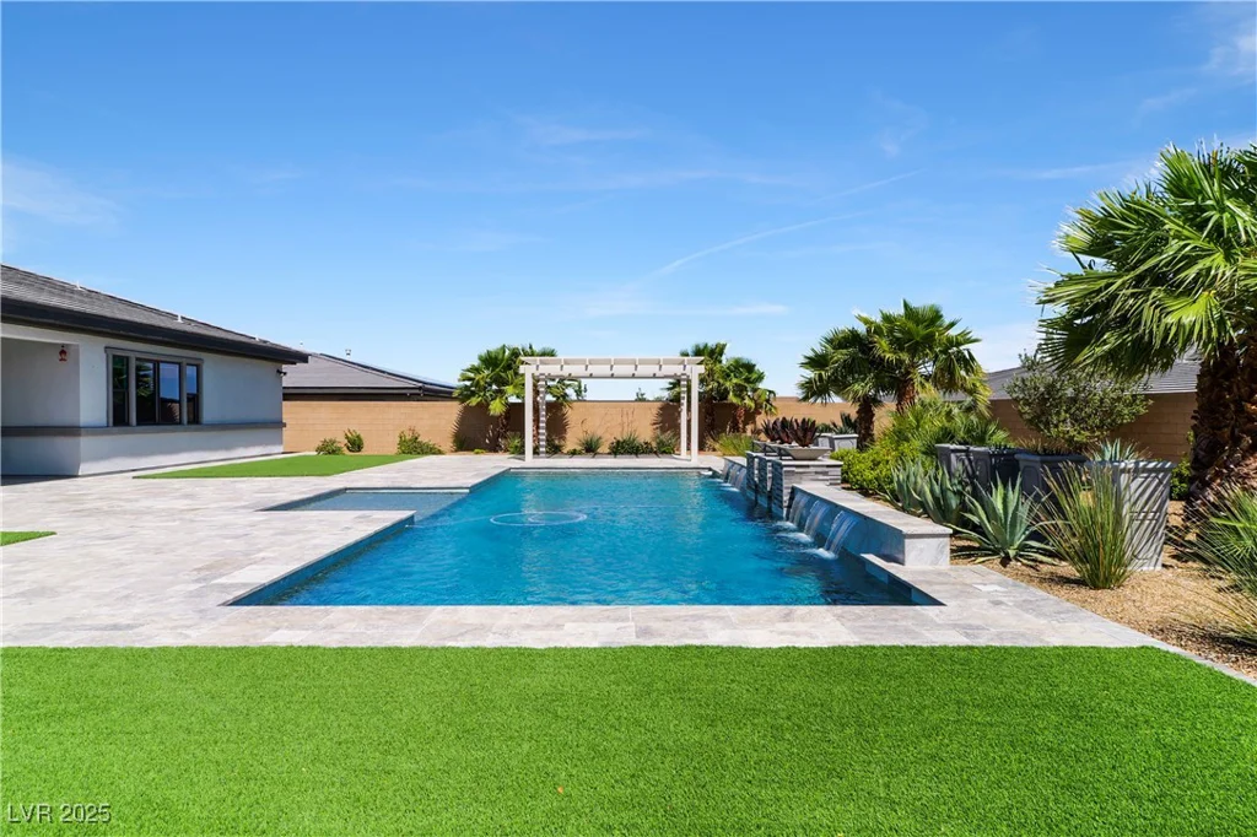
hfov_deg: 81.2
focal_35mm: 21
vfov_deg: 59.5
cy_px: 418
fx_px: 733
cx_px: 628
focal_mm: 14
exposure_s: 1/100
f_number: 14
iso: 100
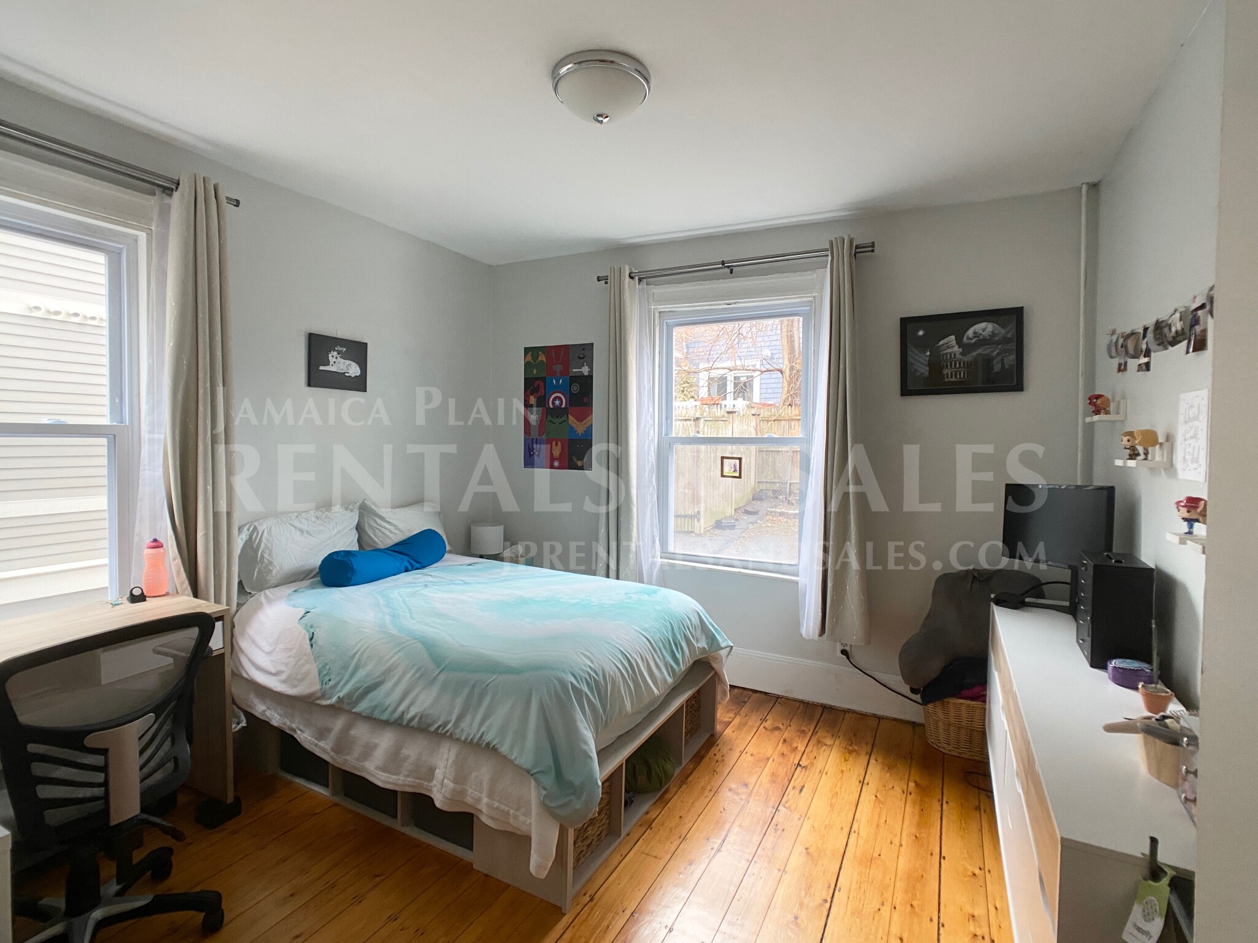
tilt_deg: -1.8
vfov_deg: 53.1
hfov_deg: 67.3
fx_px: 945
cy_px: 472
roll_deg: -0.7
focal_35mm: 26
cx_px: 629
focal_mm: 4.25
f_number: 1.8
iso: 200
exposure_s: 1/60
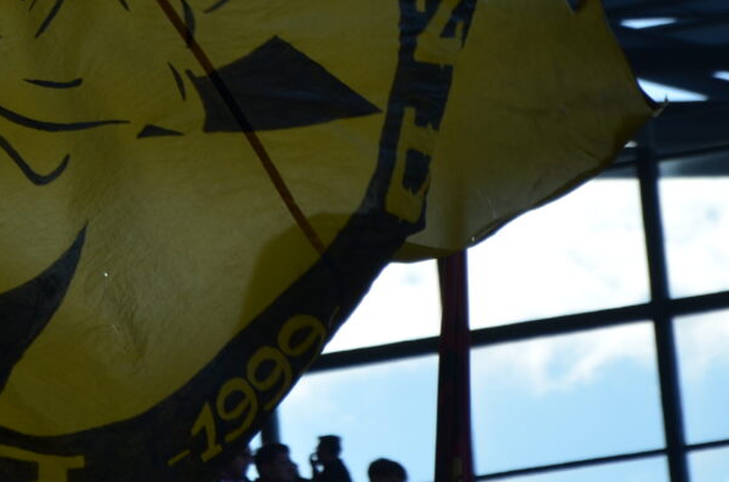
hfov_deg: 4.9
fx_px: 8572
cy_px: -104
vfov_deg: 3.2
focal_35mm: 424
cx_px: -43
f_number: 5.6
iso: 200
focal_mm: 105
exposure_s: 1/500
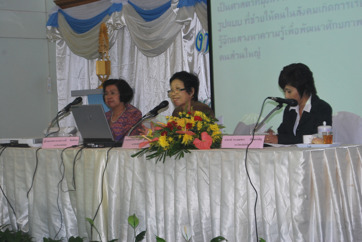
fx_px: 831
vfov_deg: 16.6
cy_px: 121
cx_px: 181
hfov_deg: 24.6
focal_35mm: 82
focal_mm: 55
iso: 400
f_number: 8
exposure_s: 1/15
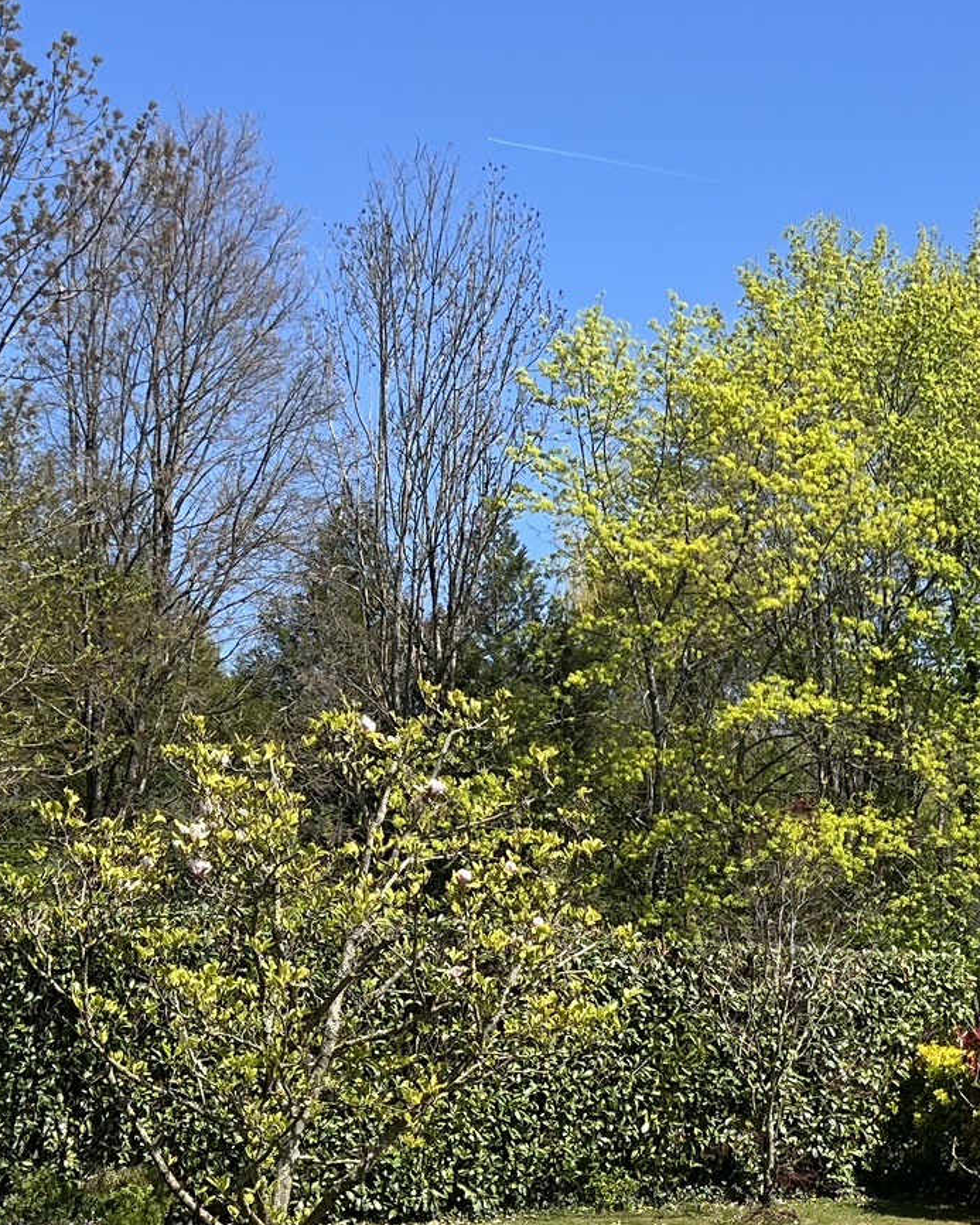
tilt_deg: +2.1
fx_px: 2719
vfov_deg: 24.8
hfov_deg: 20.1
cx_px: 844
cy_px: 1057
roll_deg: +2.2
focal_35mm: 75
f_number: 1.5
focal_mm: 5.7
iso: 50
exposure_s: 1/2994
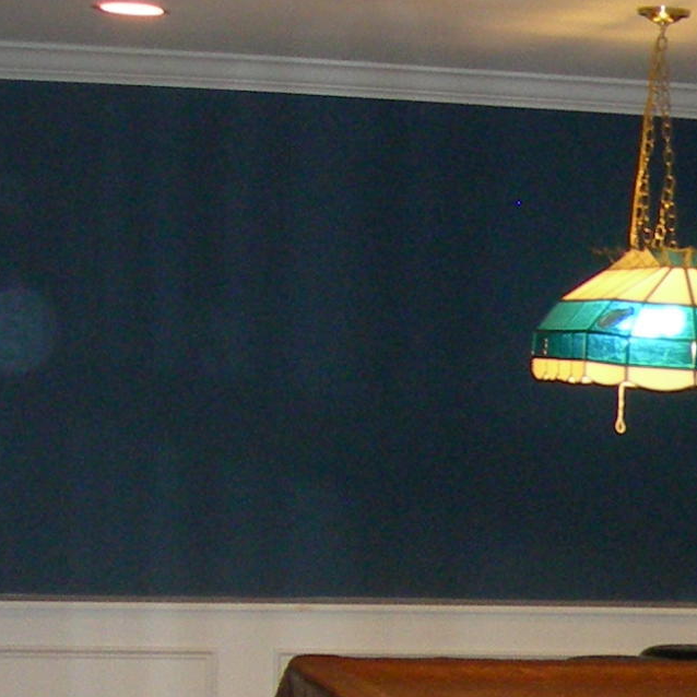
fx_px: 3599
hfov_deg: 9.9
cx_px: 1566
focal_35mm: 158
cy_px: 773
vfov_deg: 10.9
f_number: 2.8
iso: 169
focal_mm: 7.8
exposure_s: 1/60.1
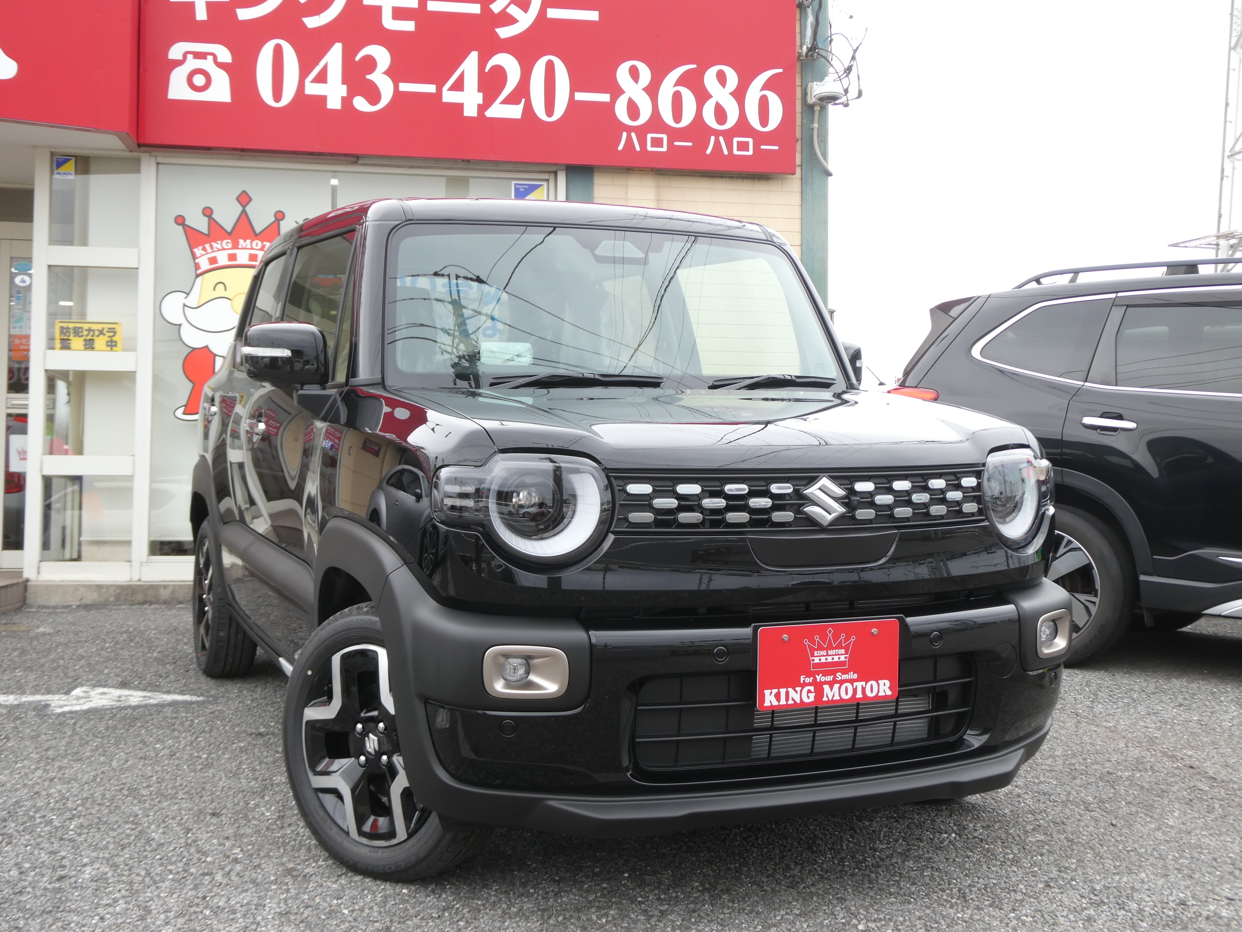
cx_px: 621
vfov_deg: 38.7
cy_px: 466
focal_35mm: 37
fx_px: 1328
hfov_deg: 50.1
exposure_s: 1/80
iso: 80
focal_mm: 6.7
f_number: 3.7
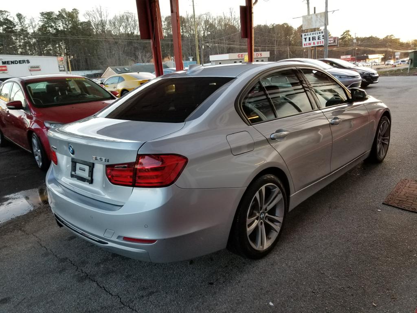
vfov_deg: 53.1
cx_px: 208
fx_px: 313
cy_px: 156
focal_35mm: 26
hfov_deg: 67.3
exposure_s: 1/120
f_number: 1.7
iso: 64
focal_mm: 4.25
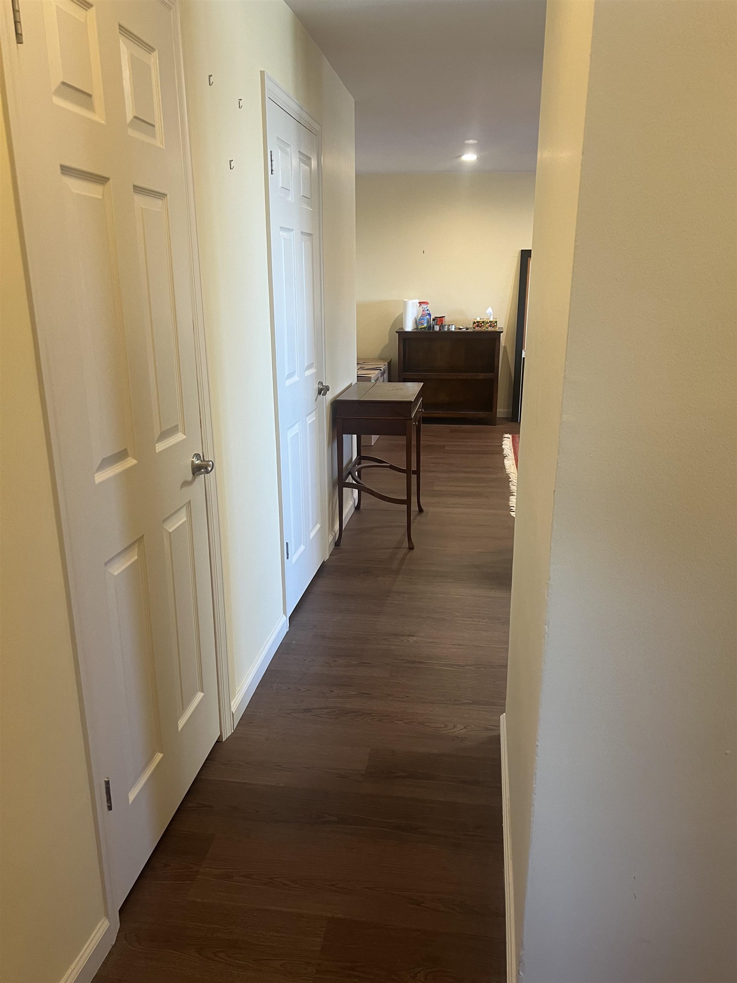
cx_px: 368
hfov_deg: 53.1
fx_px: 738
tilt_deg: -17.4
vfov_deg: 67.3
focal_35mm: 26
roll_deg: +1.2
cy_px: 492
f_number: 1.5
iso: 125
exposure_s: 1/60
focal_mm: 5.7
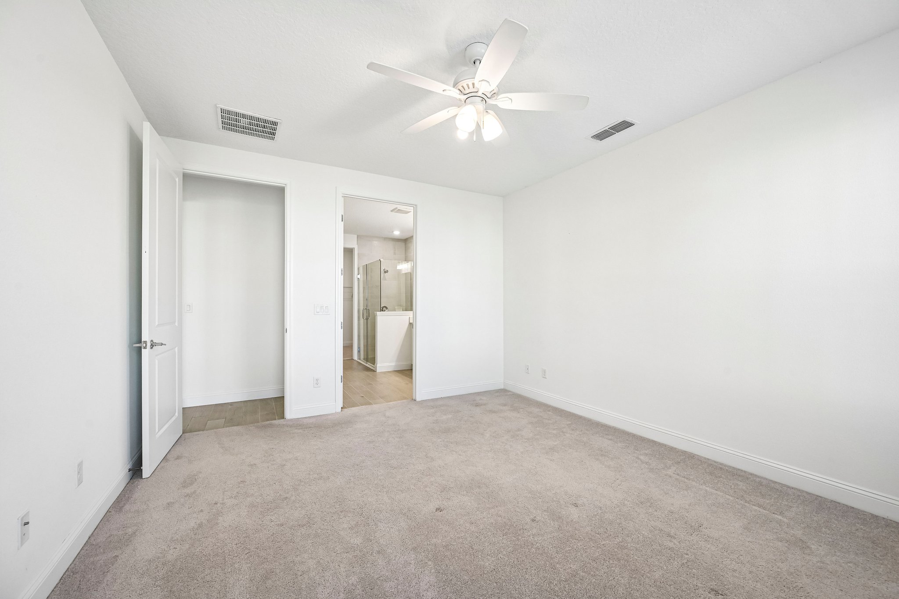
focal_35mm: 14
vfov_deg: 81.2
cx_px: 450
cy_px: 300
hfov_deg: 104.3
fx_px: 350
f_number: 8
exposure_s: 1/15
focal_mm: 14
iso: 320
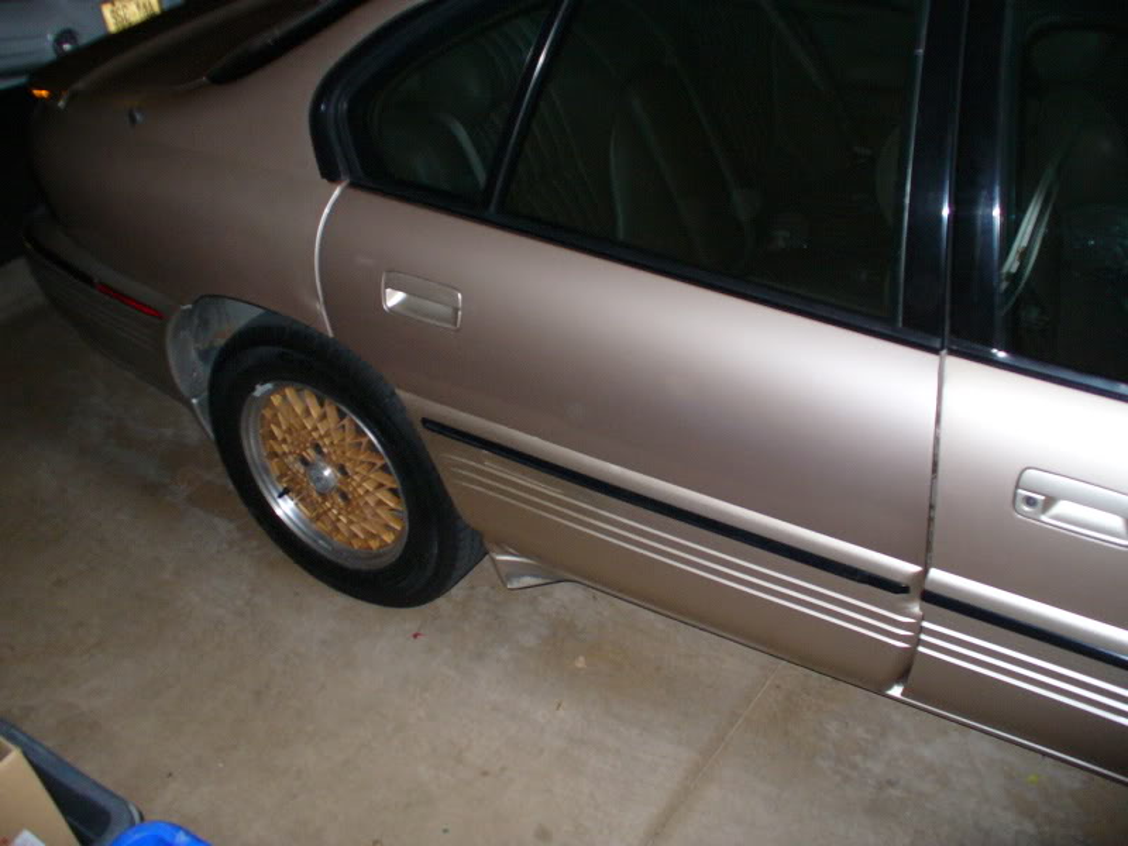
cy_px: 423
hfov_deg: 50.1
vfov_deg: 38.7
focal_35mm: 37
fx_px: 1206
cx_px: 564
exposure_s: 1/60
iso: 200
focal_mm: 6.1
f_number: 2.8
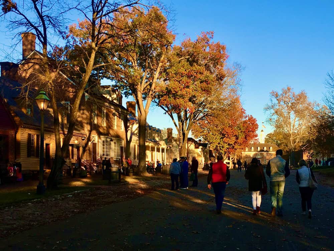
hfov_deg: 61.7
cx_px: 167
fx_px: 280
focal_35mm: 29
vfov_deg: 48.2
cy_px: 126
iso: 25
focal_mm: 4.2
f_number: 2.2
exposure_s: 1/400
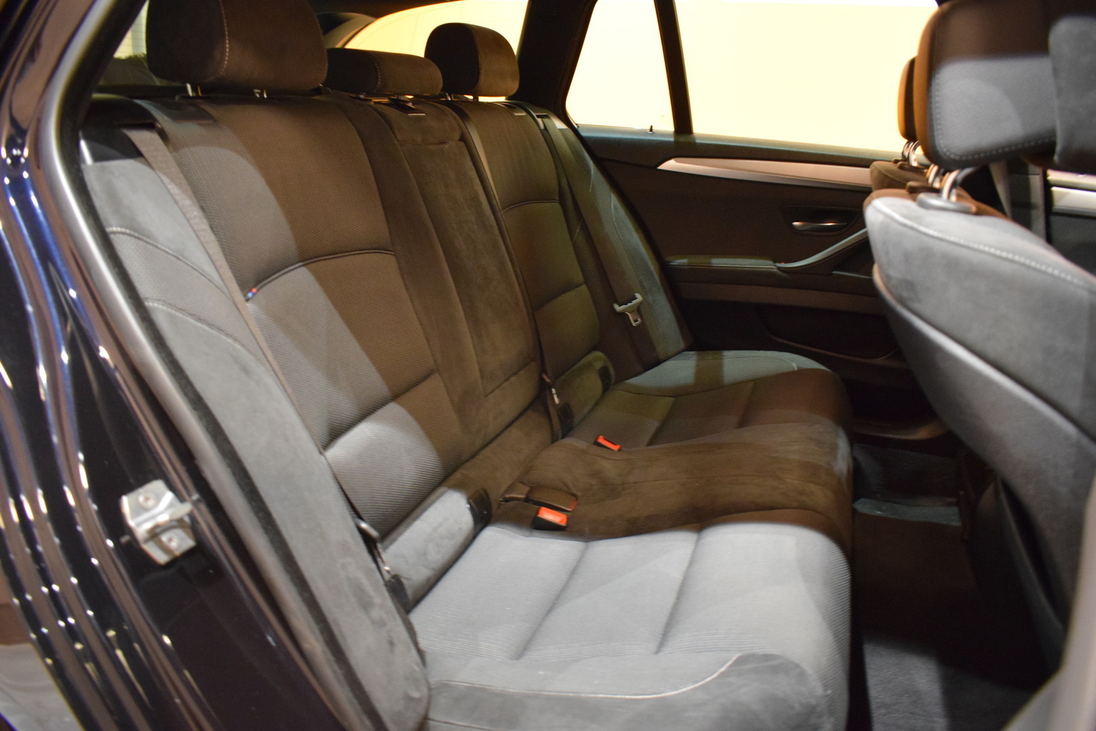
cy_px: 366
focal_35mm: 27
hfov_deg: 67.4
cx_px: 548
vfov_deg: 47.9
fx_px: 822
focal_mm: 18
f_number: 3.5
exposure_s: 1/30
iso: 3200
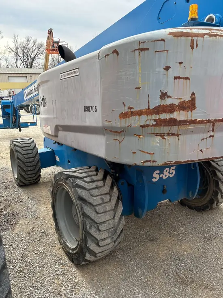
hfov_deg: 53.1
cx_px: 112
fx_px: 223
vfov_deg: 67.3
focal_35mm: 26
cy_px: 149
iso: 50
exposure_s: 1/2513
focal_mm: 5.7
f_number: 1.5
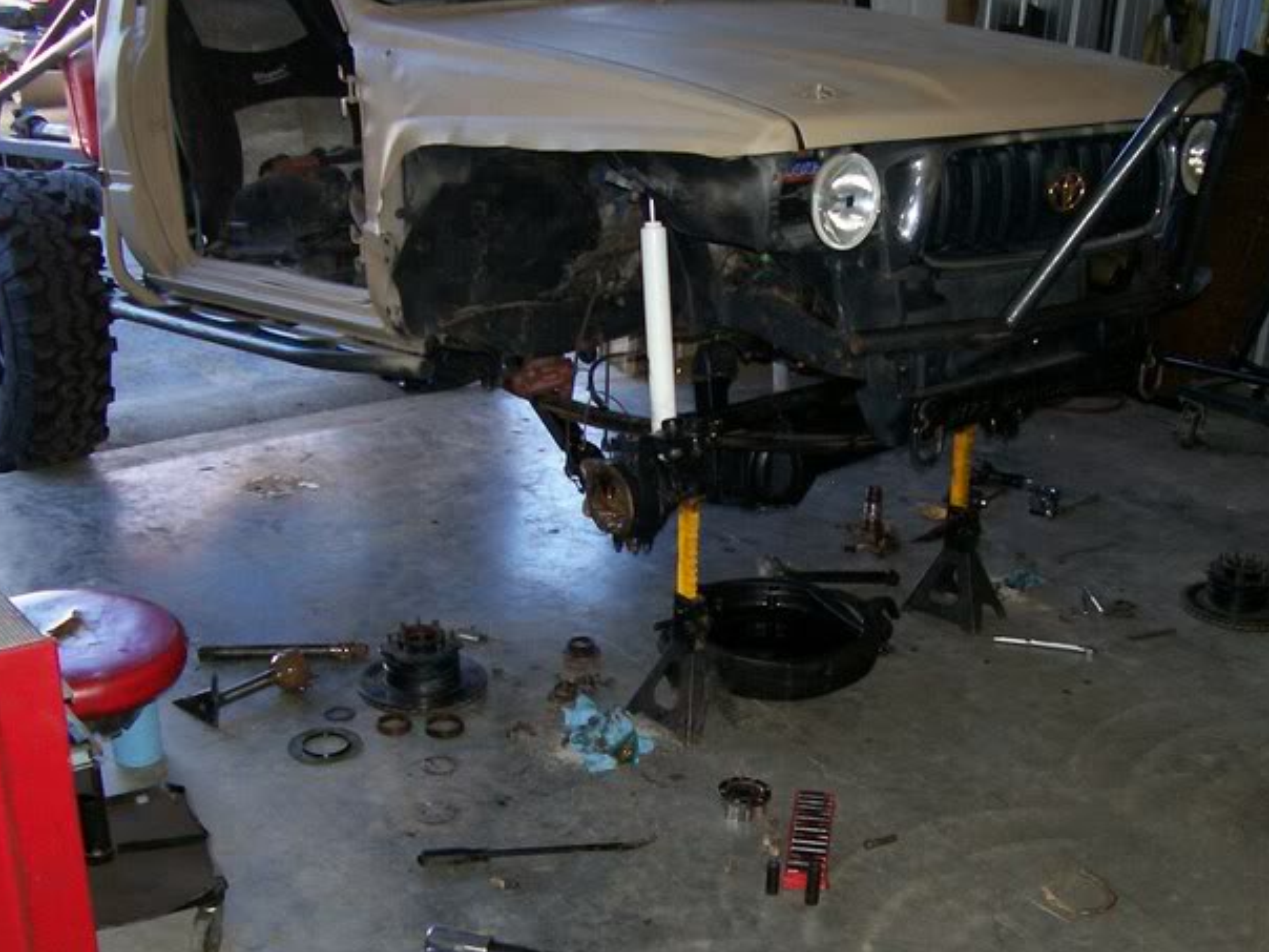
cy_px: 612
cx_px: 706
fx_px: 1650
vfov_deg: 32.0
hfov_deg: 42.0
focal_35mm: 45
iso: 140
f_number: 2.7
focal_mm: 5.6
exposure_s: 1/112
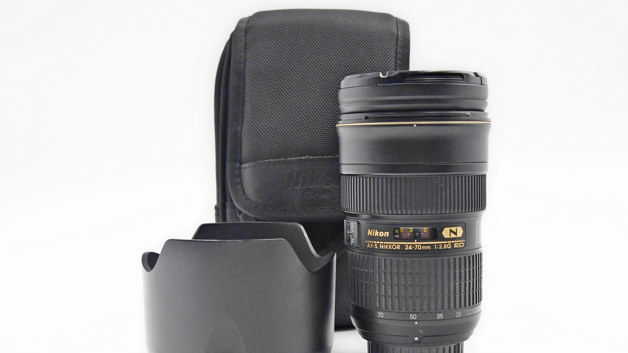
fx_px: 916
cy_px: 193
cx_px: 315
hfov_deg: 37.8
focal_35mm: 55
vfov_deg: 21.8
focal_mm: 35
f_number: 8
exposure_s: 1/160
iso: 1600
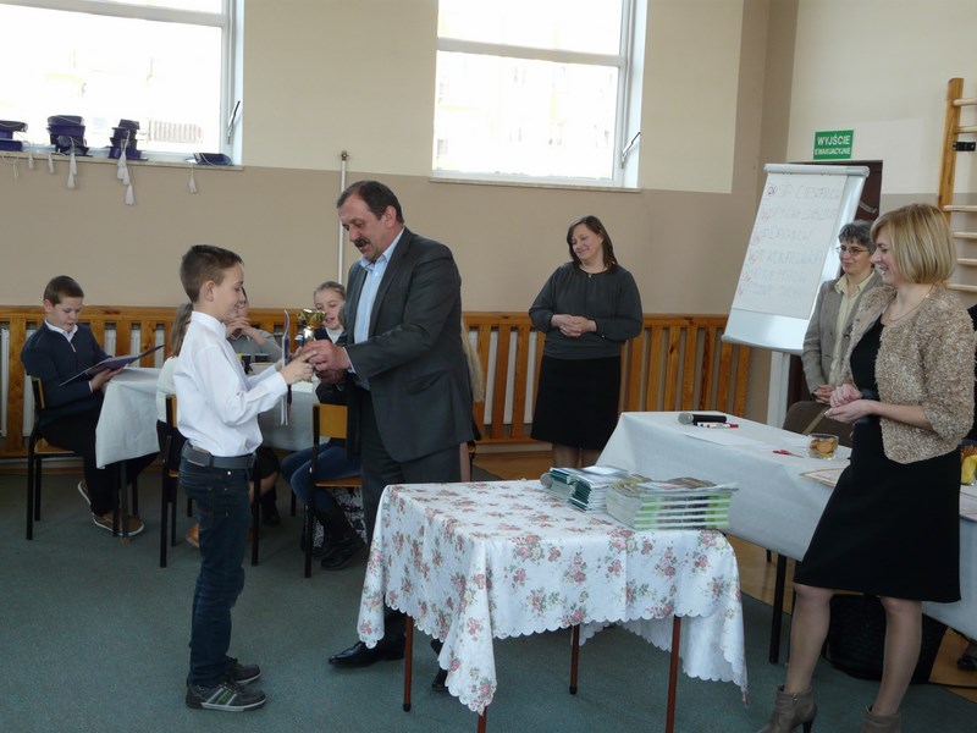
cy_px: 366
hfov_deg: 40.4
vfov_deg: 30.9
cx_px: 488
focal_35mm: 47
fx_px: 1327
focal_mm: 7.7
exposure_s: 1/60
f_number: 3.2
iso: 100
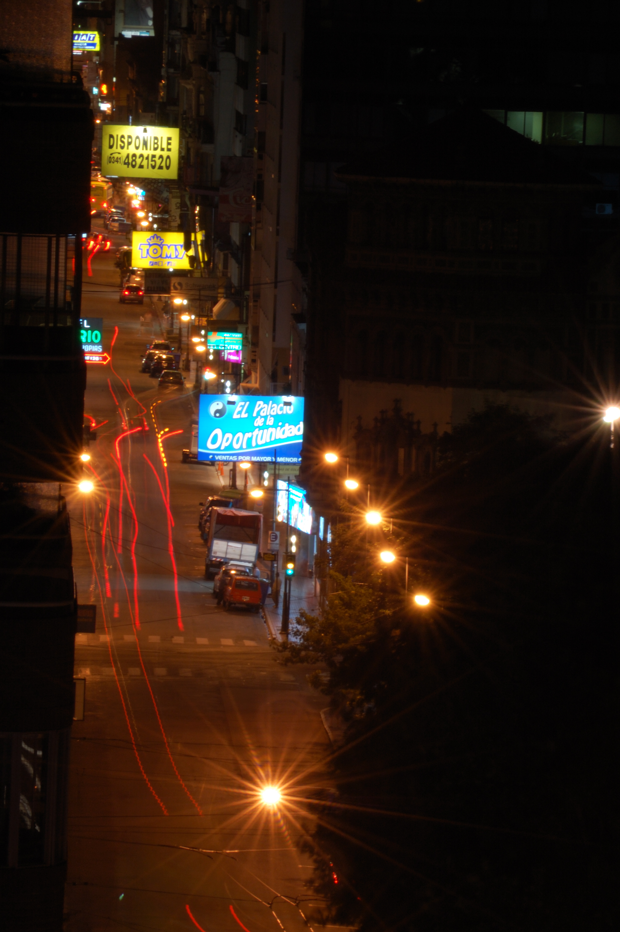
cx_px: 310
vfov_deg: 5.7
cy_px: 466
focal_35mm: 360
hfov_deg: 3.8
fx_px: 9316
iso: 200
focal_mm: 240
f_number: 40
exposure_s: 15
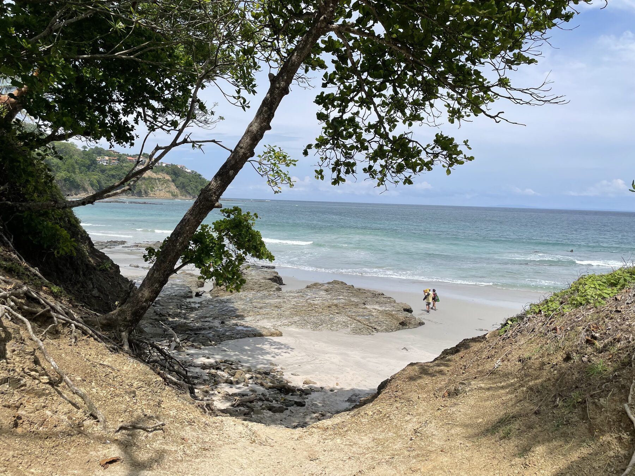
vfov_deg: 53.1
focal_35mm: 26
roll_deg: +0.0
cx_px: 318
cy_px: 238
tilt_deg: -2.2
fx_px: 477
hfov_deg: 67.3
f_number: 1.6
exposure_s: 1/5051
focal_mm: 4.2
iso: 32
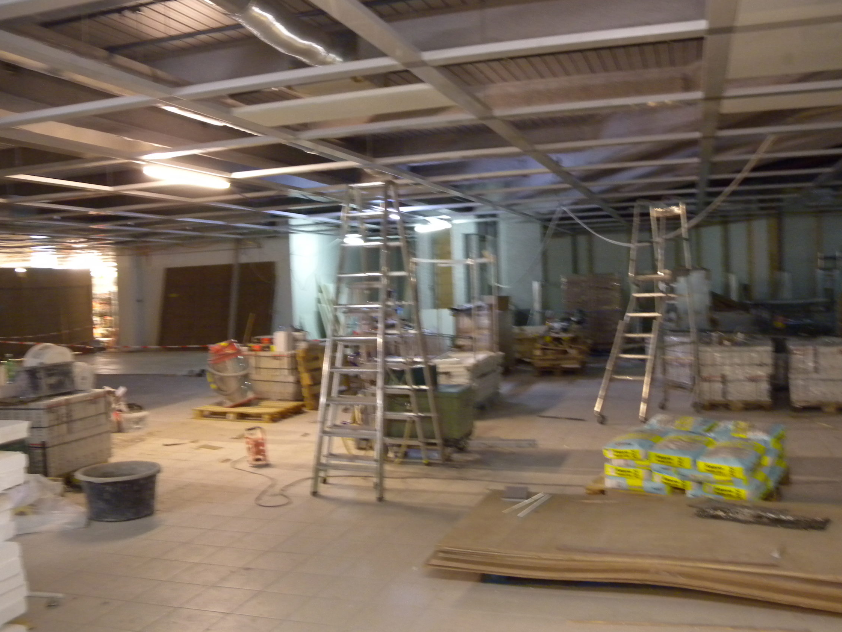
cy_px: 319
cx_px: 438
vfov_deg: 44.2
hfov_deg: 56.8
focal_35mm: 32
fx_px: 778
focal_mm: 6
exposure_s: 1/13.6
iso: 400
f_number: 2.7
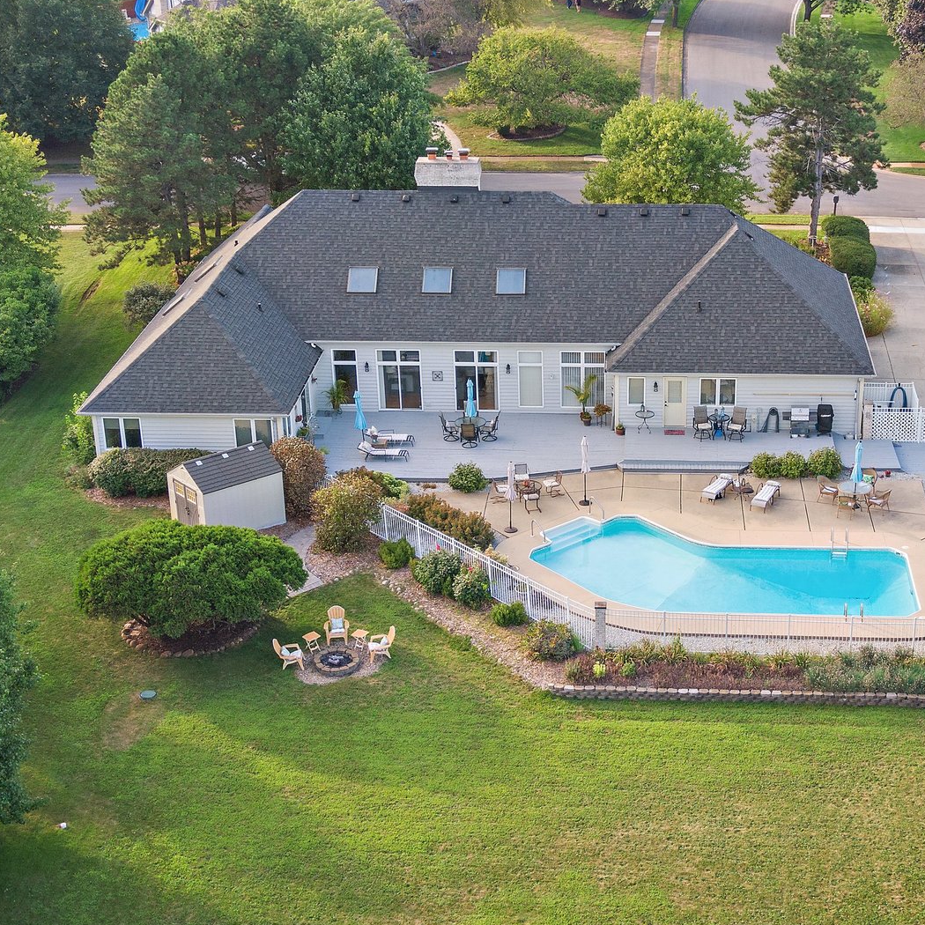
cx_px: 613
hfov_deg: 29.8
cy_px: 465
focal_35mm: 57
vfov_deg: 30.0
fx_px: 1723
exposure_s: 1/100
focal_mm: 8.42
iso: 100
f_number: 3.8
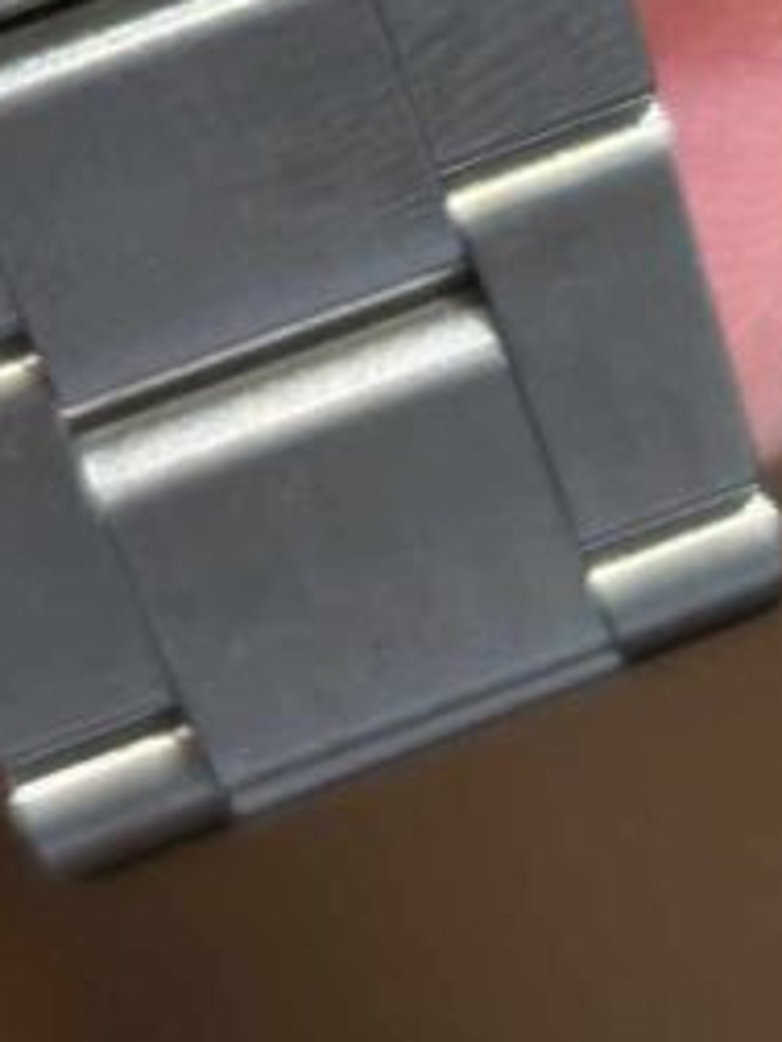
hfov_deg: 6.0
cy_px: -1302
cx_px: -74
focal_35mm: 248
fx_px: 7470
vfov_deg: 7.5
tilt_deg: -62.2
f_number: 1.6
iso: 40
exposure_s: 1/100
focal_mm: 5.96
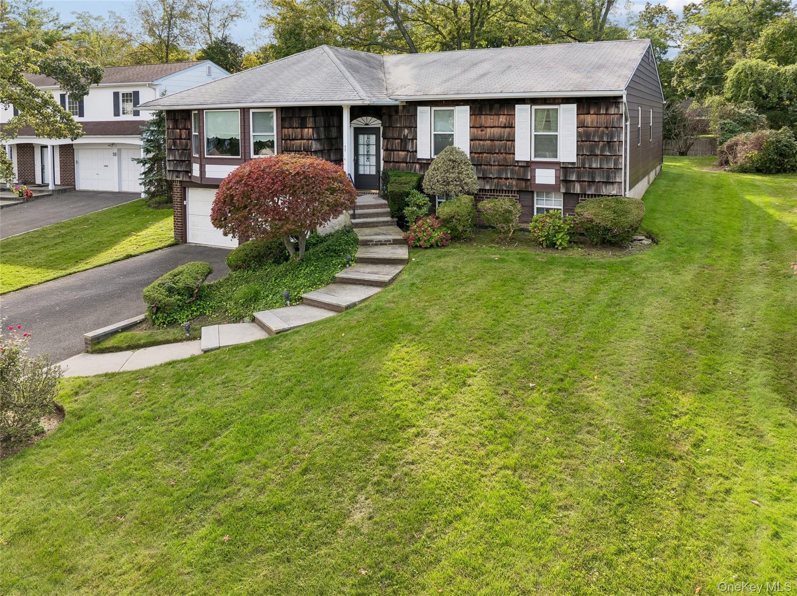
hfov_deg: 71.6
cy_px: 298
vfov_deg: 56.8
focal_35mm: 24
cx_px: 398
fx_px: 552
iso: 100
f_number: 2.8
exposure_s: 1/50
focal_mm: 12.3
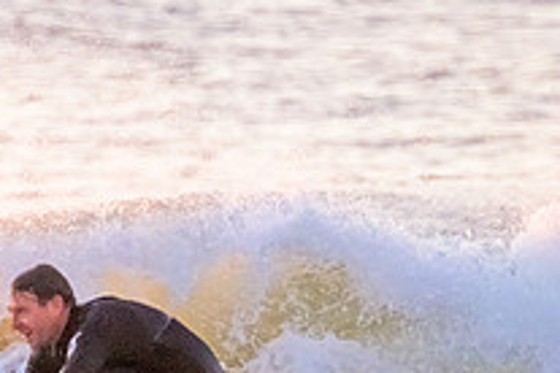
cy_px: 455
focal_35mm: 2246
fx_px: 34935
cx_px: -14
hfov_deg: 0.9
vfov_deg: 0.6
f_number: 11
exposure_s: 1/800
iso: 11400
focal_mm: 800
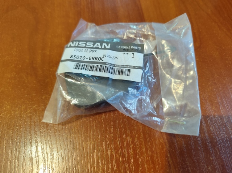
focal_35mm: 23
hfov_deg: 74.0
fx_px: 154
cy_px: 86
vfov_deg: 58.8
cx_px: 116
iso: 800
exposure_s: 1/50
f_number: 1.65
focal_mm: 6.19
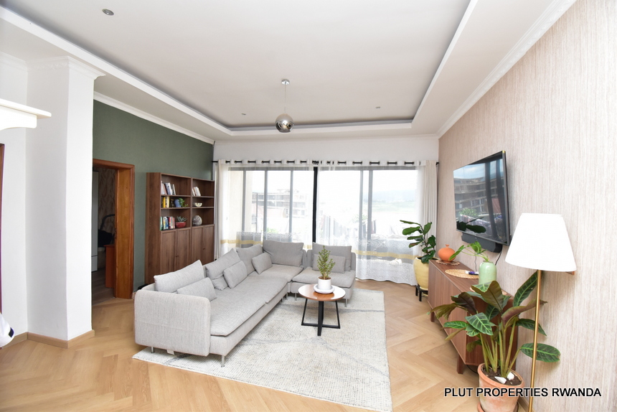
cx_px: 308
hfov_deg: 100.4
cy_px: 206
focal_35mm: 15
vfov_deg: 77.4
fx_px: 257
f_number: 8
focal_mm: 10
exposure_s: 1/200
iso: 1250
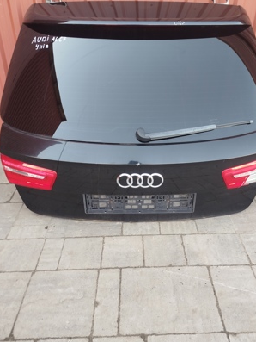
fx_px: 286
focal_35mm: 29
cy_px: 155
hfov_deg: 48.2
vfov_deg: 61.5
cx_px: 143
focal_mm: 5.31
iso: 80
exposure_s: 1/50
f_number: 1.7
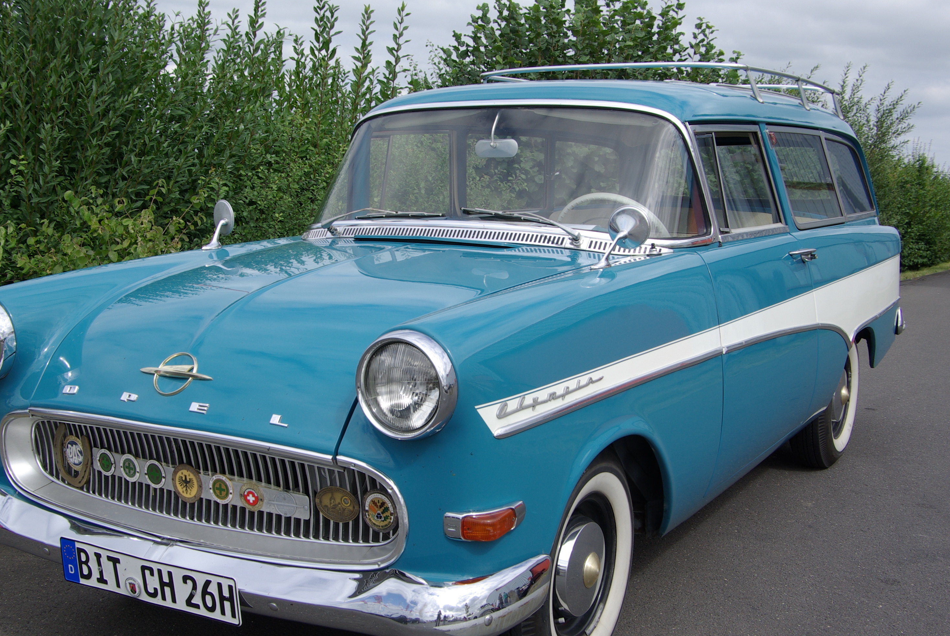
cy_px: 349
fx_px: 1206
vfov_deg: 29.5
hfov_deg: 43.0
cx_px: 436
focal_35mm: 46
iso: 100
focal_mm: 23
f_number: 11
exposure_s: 1/125
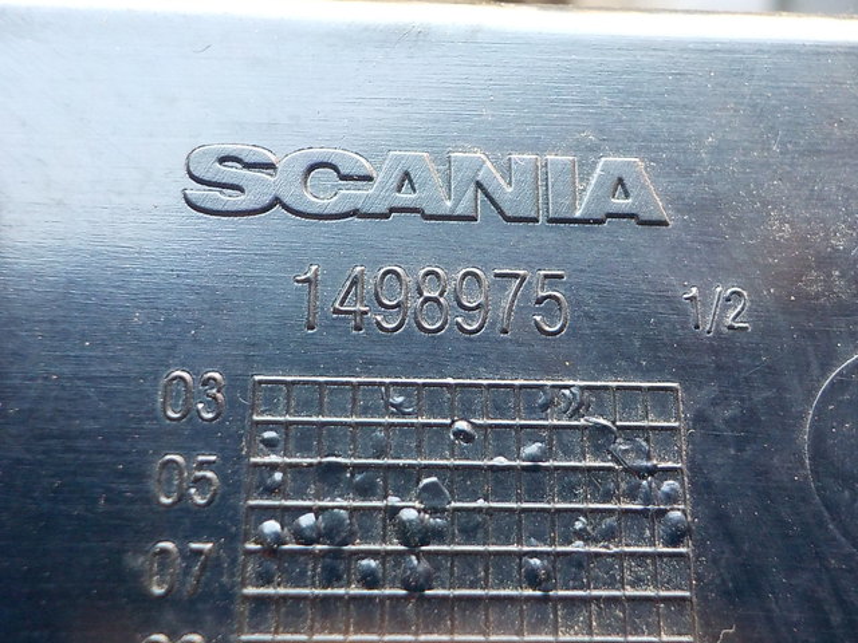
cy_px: 322
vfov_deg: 46.8
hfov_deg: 60.0
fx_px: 744
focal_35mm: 30
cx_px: 429
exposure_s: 1/30
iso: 280
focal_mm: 4.1
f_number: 3.3
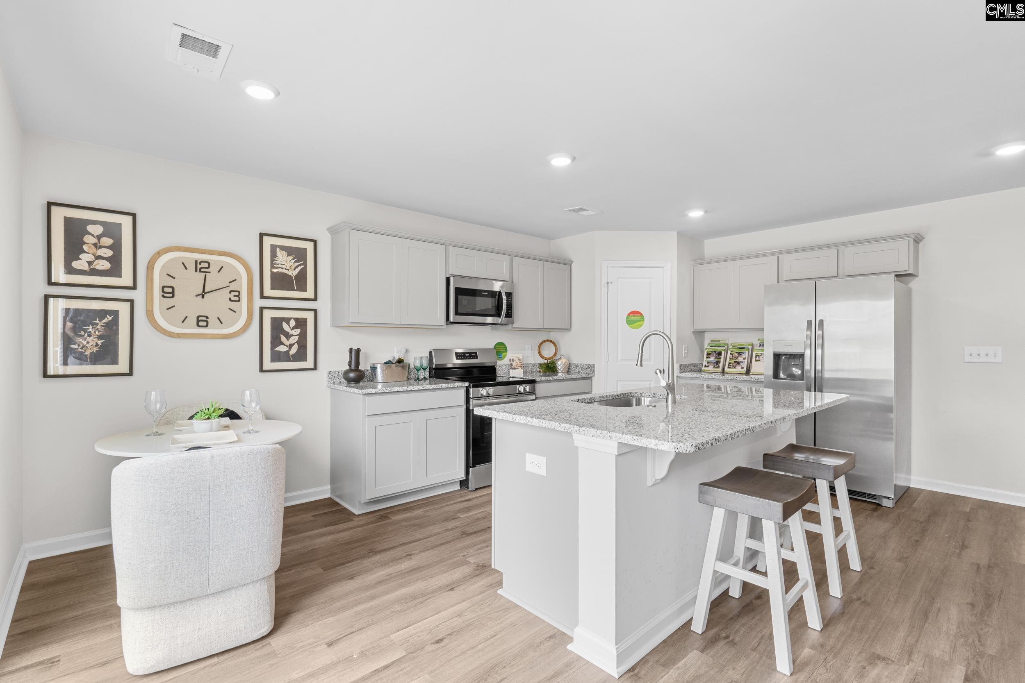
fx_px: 470
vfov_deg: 72.1
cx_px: 512
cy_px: 342
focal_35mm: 16
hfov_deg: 95.0
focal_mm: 11
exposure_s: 1/13
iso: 200
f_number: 6.3
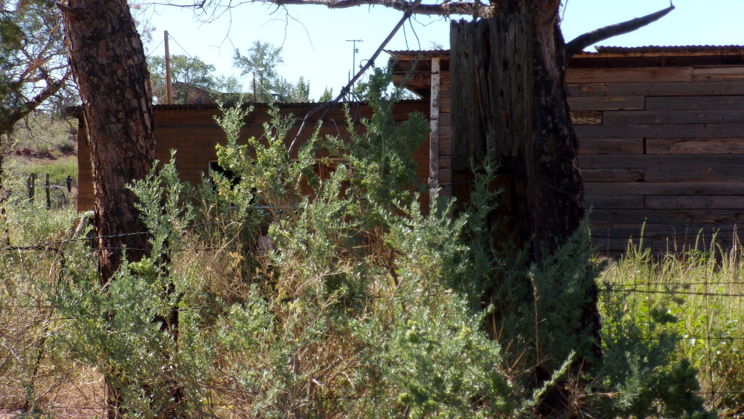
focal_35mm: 126
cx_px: 370
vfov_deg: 9.6
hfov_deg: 17.0
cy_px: 167
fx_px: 2486
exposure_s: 1/240
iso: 80
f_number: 6.2
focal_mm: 20.6
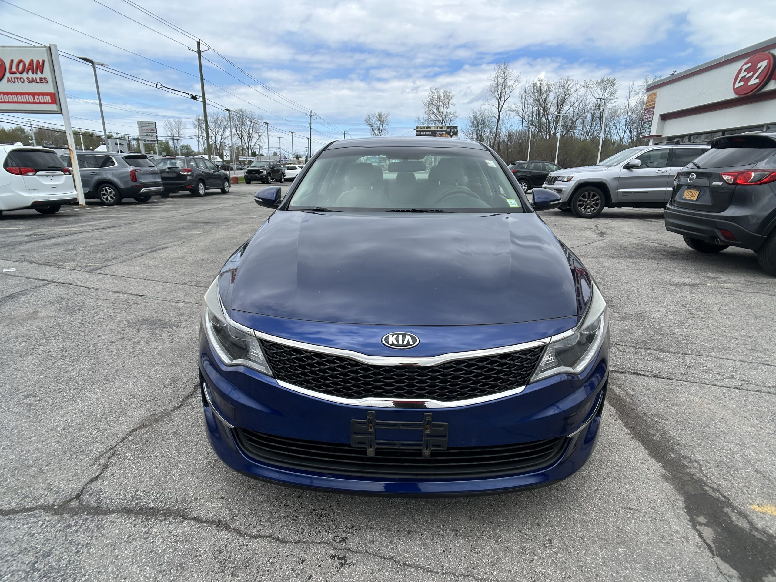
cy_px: 291
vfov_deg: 53.1
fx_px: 583
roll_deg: -0.6
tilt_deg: -15.5
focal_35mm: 26
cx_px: 388
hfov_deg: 67.3
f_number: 1.5
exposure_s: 1/2994
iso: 50
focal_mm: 5.7
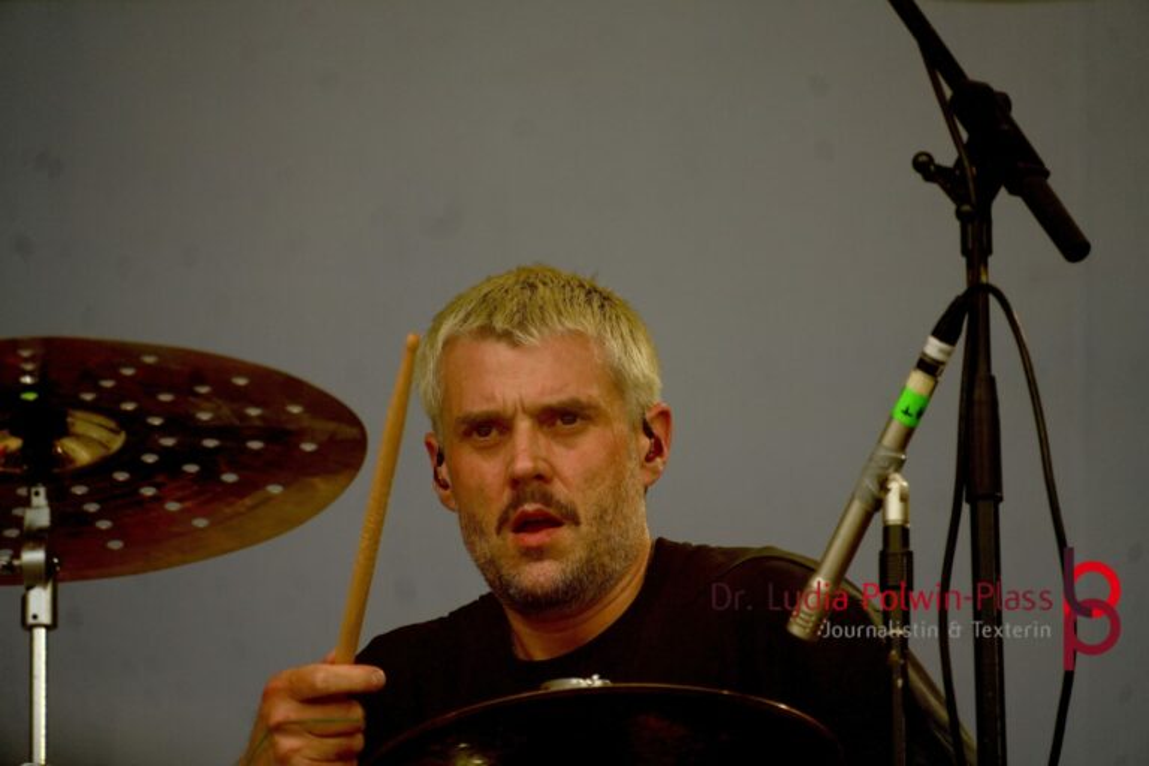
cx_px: 574
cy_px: 383
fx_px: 14361
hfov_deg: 4.6
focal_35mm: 450
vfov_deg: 3.1
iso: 640
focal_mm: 300
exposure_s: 1/500
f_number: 6.3
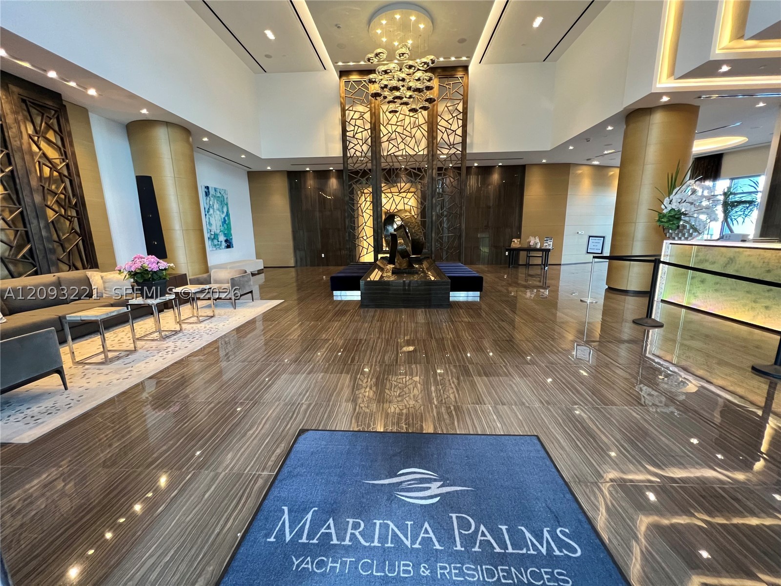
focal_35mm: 13
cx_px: 390
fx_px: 293
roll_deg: +1.1
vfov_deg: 89.9
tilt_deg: -10.4
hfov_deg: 106.2
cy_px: 293
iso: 320
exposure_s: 1/60
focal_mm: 1.57
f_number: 1.8
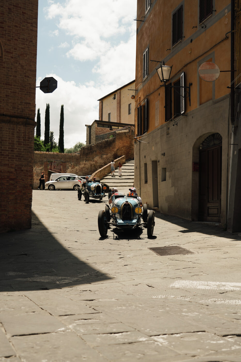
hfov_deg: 31.2
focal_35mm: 43
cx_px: 120
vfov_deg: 45.4
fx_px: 432
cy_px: 181
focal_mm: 43
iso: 100
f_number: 4
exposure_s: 1/400
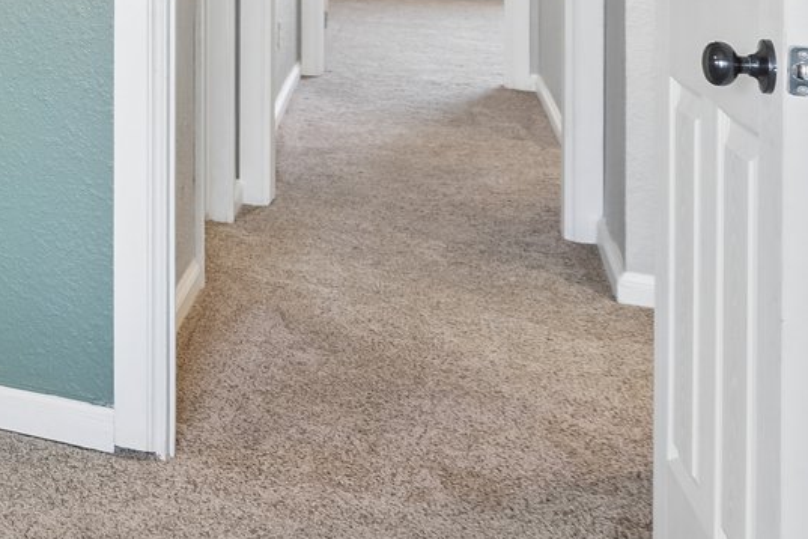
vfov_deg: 20.5
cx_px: -582
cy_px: -148
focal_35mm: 61
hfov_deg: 22.4
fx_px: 1369
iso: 200
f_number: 8
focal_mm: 16
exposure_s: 1/8
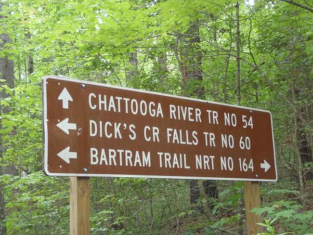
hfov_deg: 34.3
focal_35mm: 56
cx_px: 156
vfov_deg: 26.1
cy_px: 118
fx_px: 507
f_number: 5.1
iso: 200
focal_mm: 10
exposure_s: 1/10
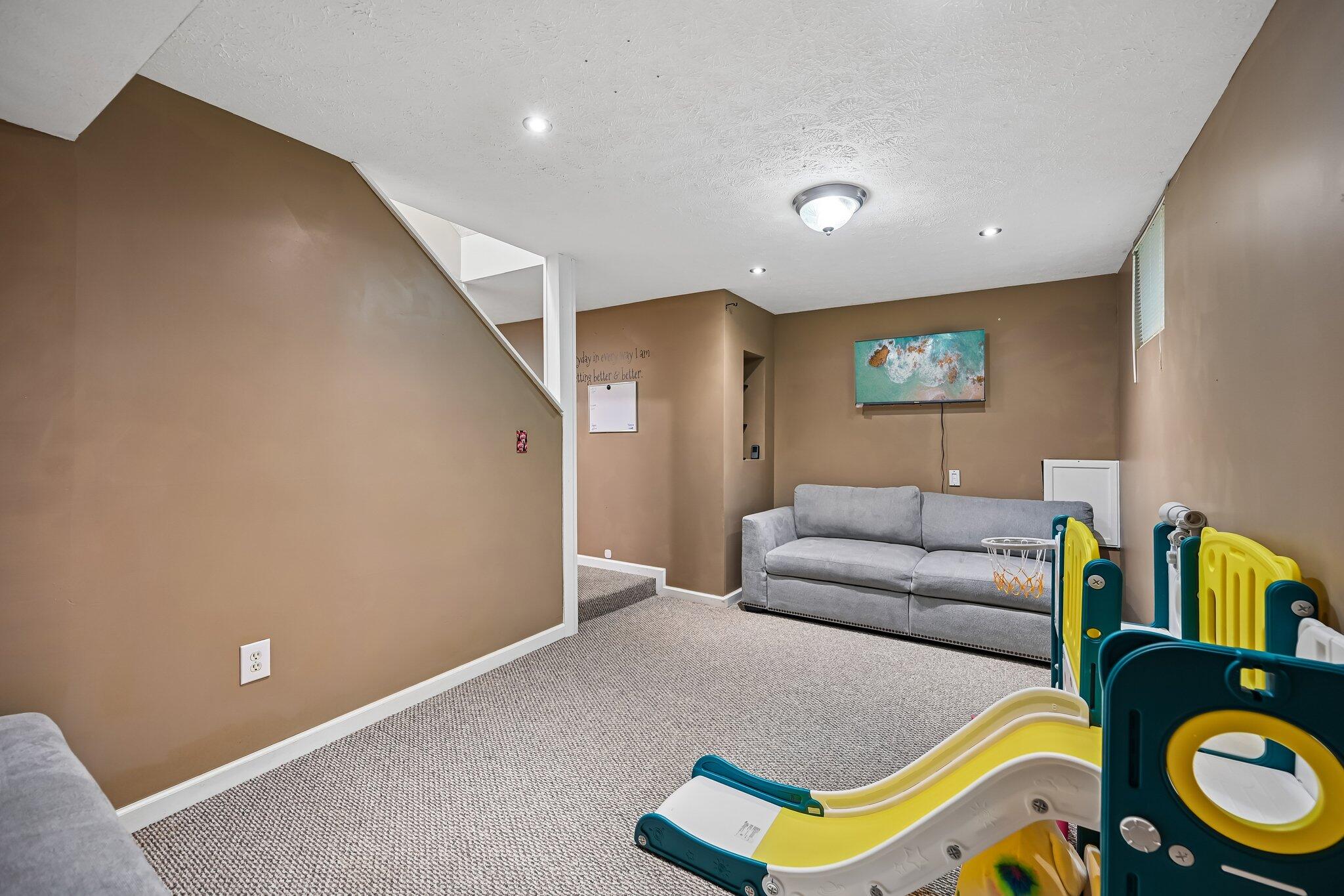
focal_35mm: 14
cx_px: 672
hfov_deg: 104.3
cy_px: 448
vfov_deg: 81.2
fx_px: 523
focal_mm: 14
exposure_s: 1/8
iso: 400
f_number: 4
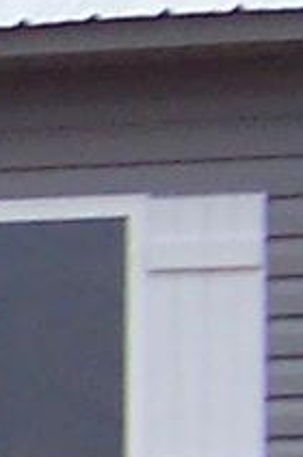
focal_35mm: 522
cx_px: -1253
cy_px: 459
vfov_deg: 4.0
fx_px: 6611
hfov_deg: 2.5
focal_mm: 8
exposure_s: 1/180
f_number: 4
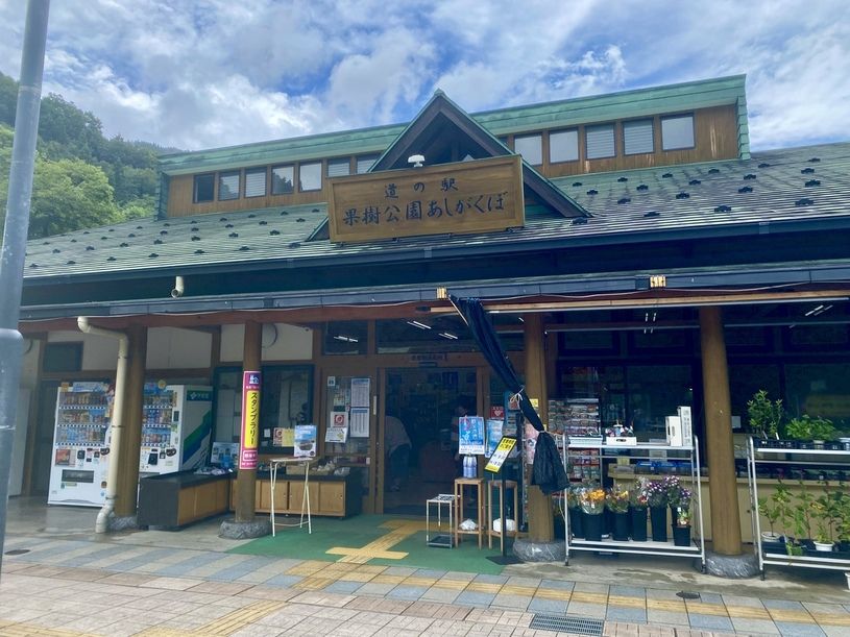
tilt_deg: +8.2
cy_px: 318
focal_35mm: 26
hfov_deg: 67.3
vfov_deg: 53.1
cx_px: 425
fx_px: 638
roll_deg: -0.3
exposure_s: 1/877
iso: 32
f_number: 1.8
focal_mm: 4.25
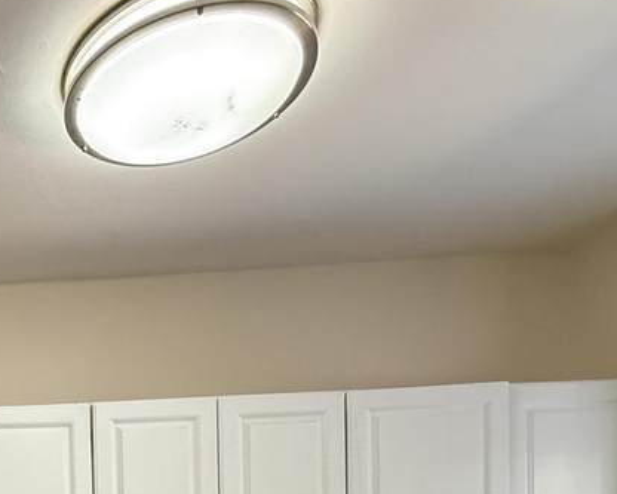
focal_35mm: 42
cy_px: 642
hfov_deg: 35.9
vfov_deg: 29.0
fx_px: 767
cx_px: -93
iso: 250
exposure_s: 1/60
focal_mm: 2.22
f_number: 2.2
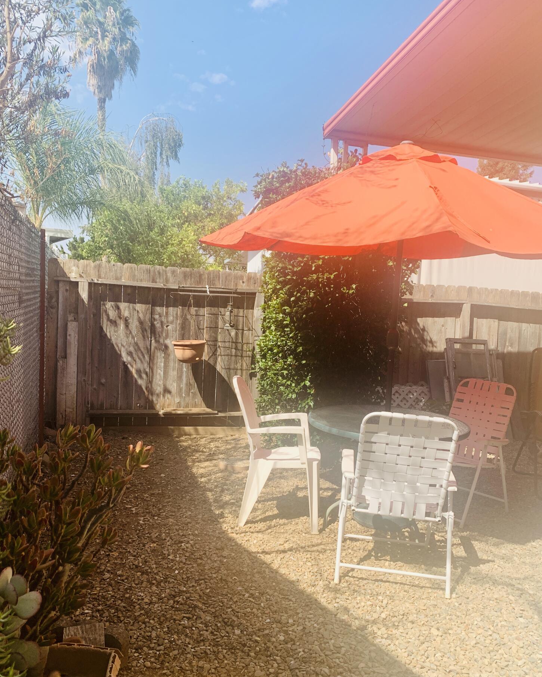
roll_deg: -1.9
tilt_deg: -3.7
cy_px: 372
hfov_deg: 51.5
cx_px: 274
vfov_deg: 62.1
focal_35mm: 28
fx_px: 561
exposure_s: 1/1560
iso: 25
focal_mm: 4.25
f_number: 1.8
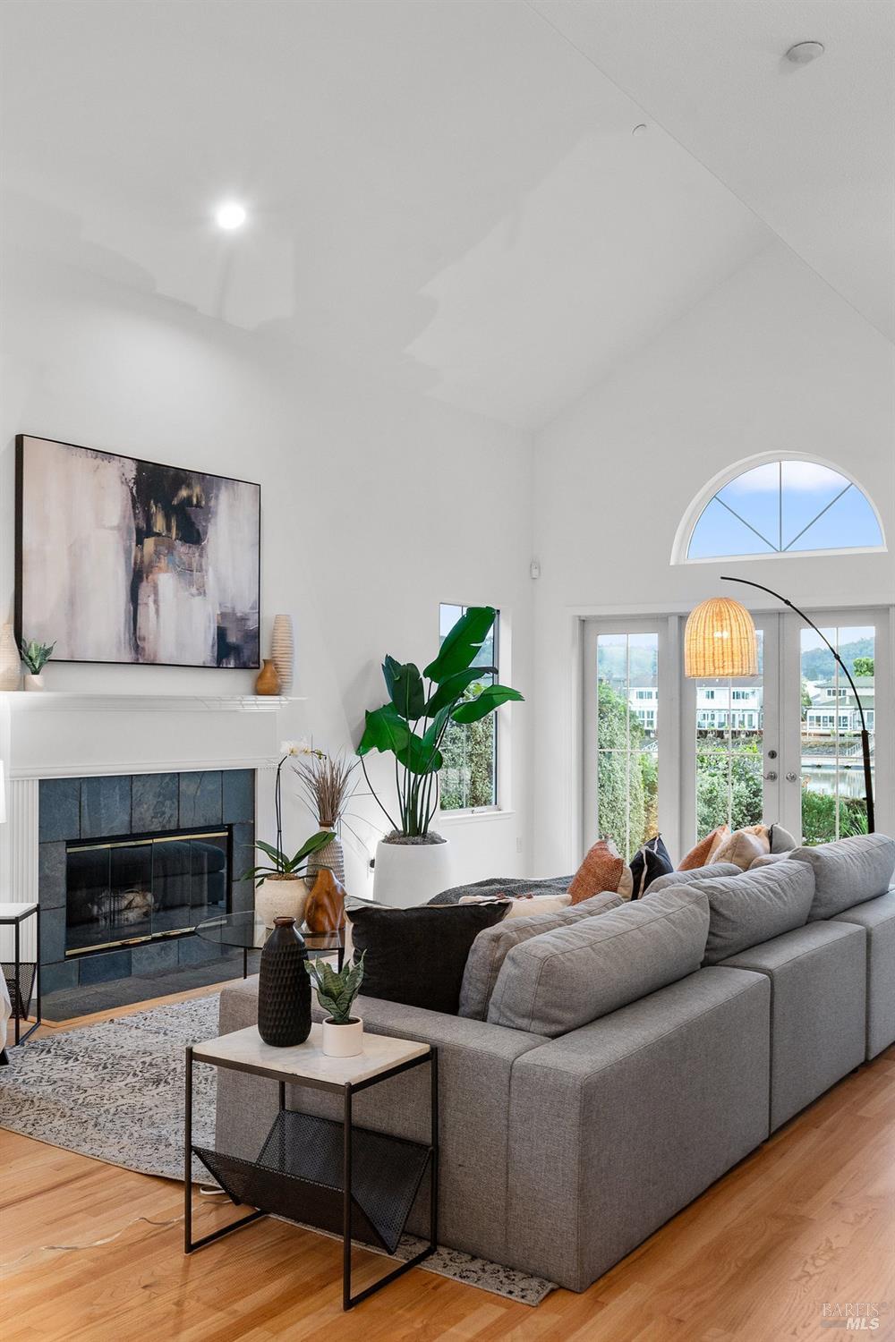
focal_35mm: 31
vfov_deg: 60.3
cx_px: 448
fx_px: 1156
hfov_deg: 42.3
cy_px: 671
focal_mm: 21
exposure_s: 1/13
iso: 400
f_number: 9
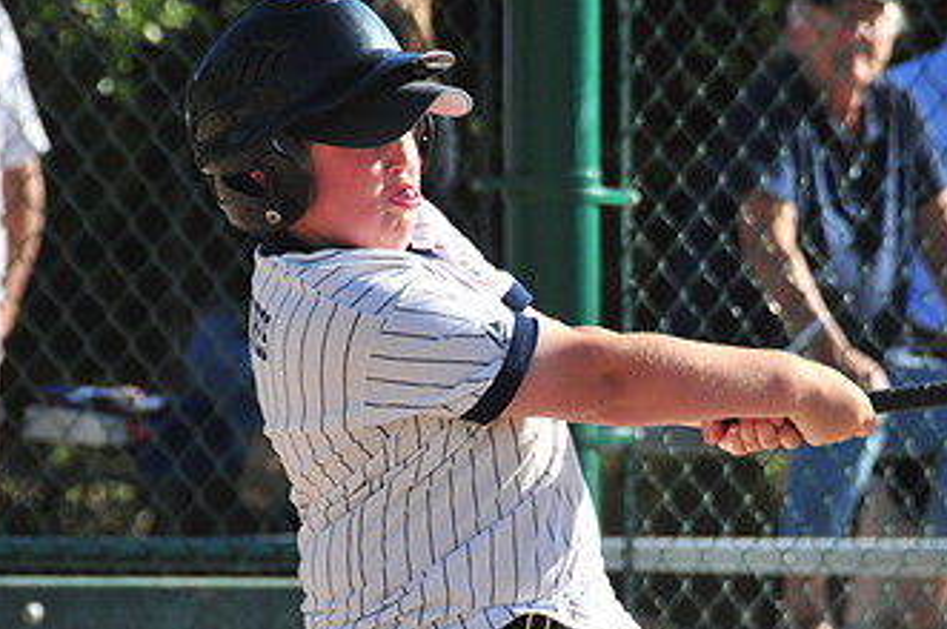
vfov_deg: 2.6
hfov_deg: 3.9
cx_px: 544
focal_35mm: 526
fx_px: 13823
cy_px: 425
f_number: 5.6
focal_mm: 200
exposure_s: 1/1000
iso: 400
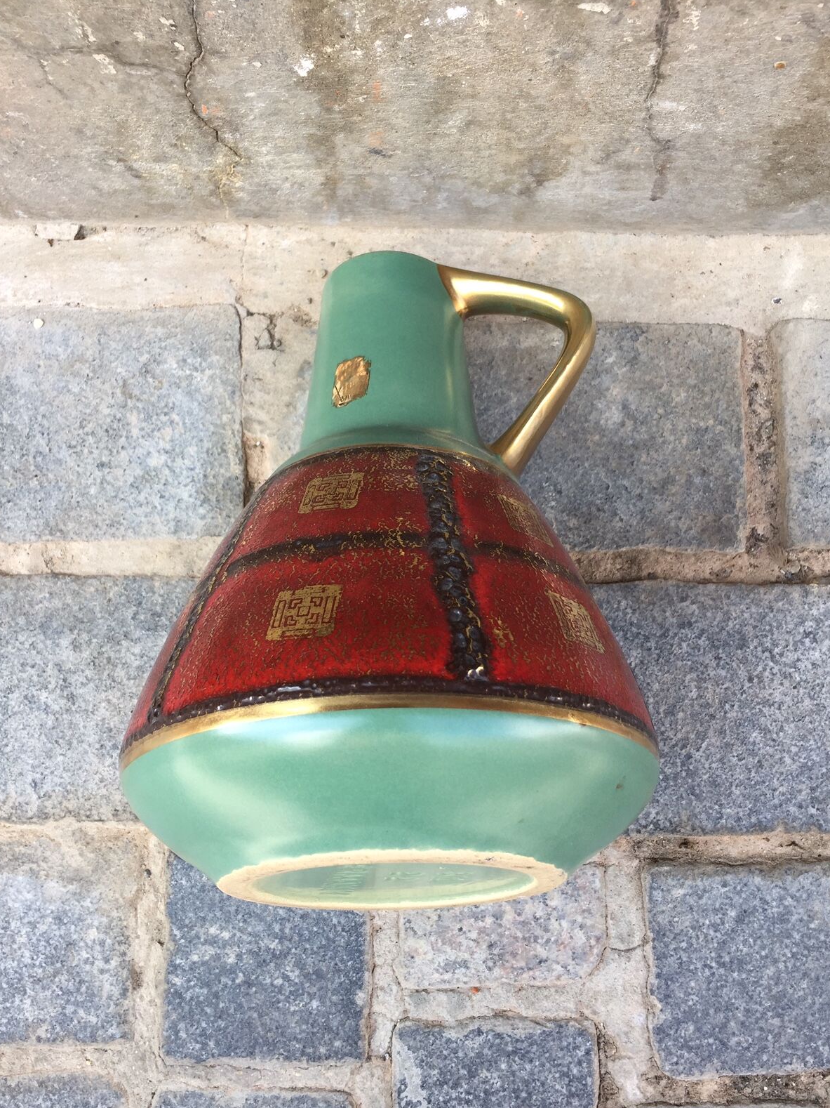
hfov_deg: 46.8
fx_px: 959
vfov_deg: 60.0
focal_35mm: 30
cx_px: 424
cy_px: 570
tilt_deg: -82.3
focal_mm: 4.15
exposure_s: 1/149
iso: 32
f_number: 2.2
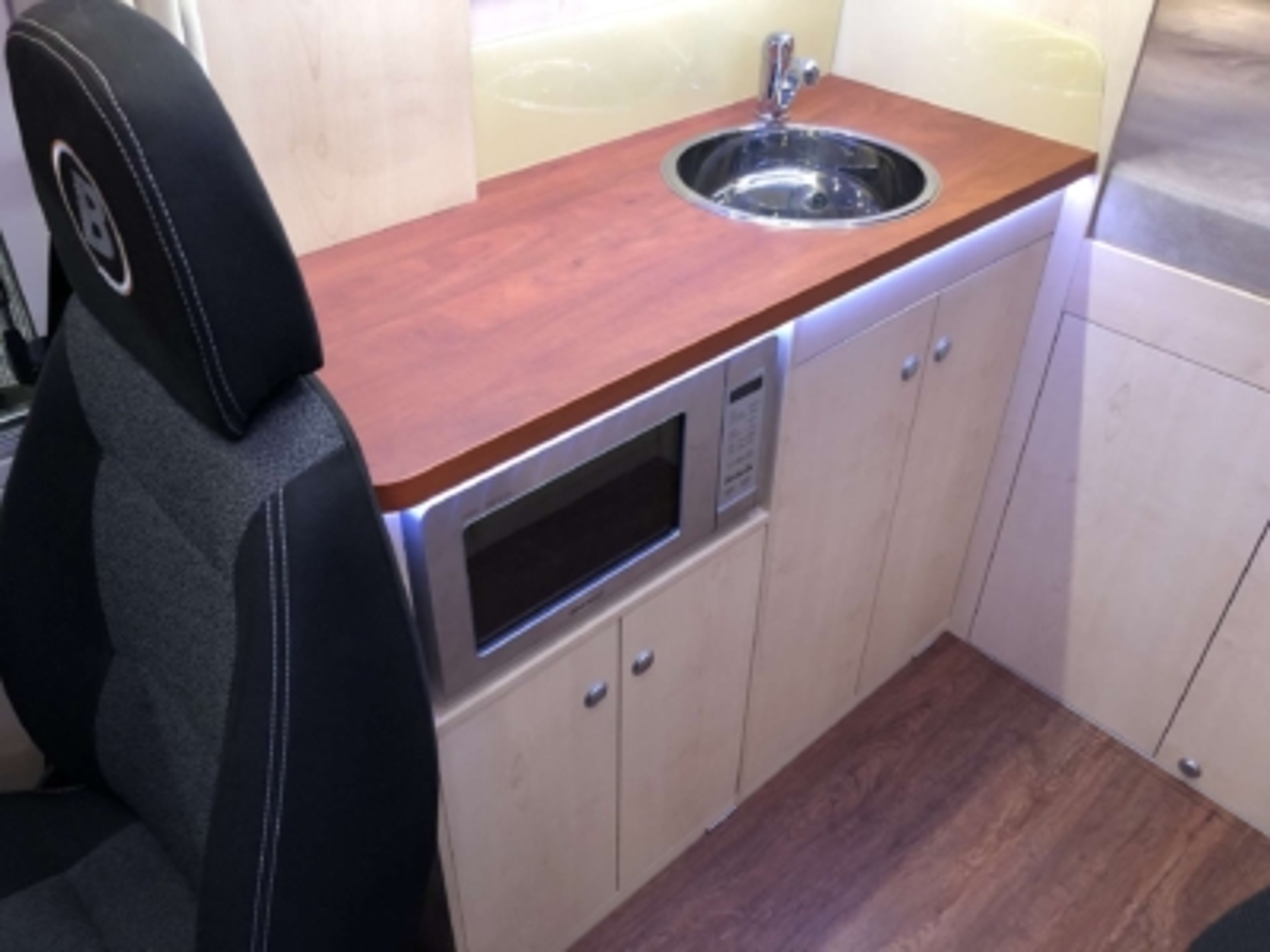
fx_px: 1027
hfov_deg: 63.4
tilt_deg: -36.3
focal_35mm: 28
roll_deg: -1.0
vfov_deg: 49.7
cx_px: 635
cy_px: 476
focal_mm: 4
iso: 40
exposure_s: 1/15
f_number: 1.8
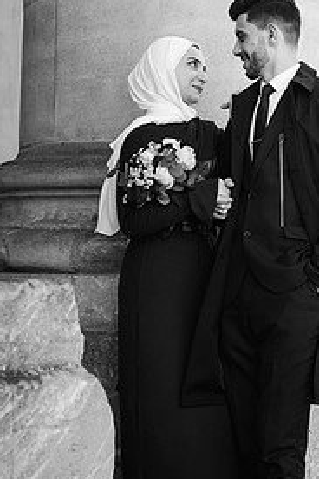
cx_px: 206
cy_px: 175
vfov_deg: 20.8
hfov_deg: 13.9
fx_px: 1302
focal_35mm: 98
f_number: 2.8
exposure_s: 1/640
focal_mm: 40
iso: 200
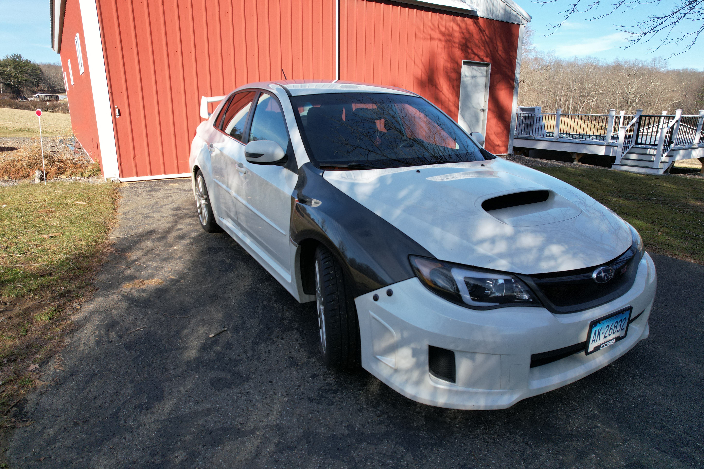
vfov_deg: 57.2
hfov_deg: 78.6
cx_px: 352
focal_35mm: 22
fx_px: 430
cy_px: 234
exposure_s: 1/1000
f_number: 2.8
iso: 100
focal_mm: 8.38
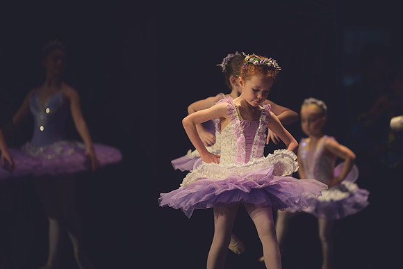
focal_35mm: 200
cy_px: 134
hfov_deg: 10.3
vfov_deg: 6.9
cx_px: 202
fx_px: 2239
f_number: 2.8
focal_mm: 200
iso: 800
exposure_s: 1/320
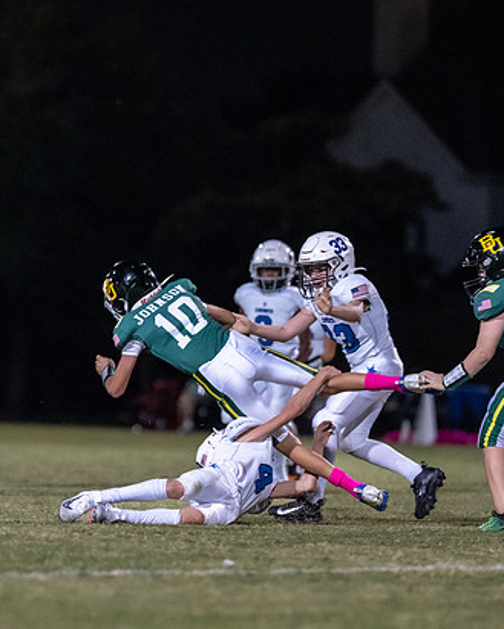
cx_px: 67
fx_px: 5573
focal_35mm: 299
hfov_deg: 5.2
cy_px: 359
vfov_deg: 6.5
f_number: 1.8
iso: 4000
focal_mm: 135
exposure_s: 1/1000
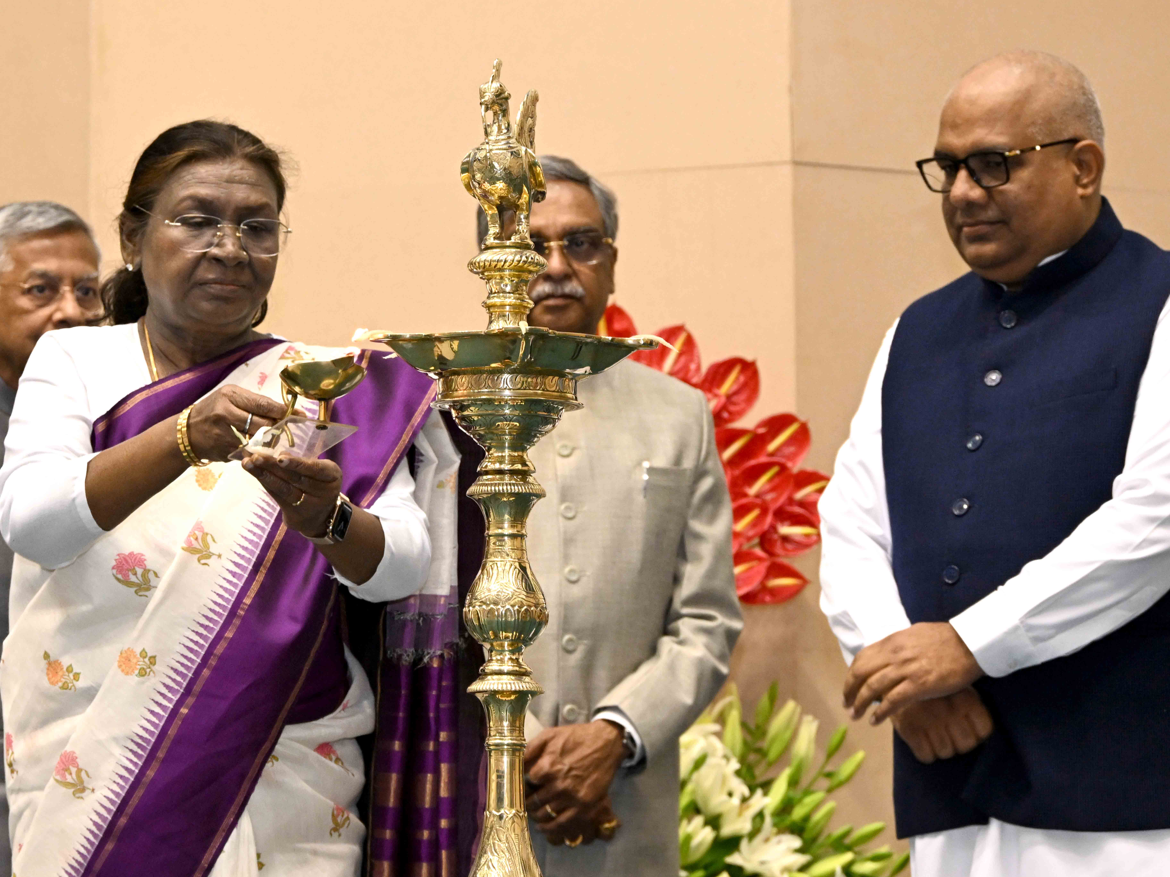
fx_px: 3346
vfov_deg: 14.9
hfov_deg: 19.8
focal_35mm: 99
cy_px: 438
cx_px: 603
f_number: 6.3
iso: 2500
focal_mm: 91
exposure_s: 1/125
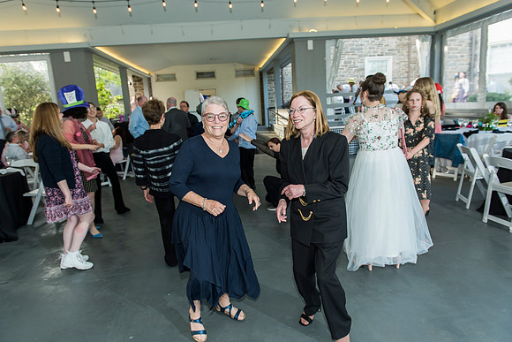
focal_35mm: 24
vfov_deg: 53.2
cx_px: 256
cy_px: 171
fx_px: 341
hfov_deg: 73.7
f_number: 4
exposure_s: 1/160
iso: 640
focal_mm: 24
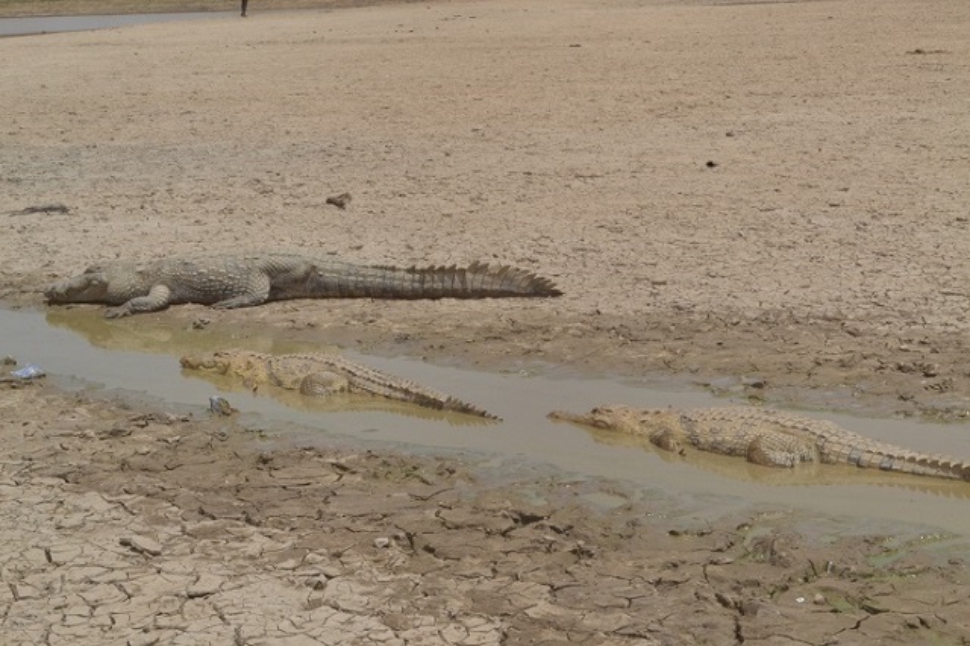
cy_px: 323
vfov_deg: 18.2
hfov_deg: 27.0
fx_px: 2020
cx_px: 485
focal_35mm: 75
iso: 800
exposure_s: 1/200
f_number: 32
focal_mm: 50
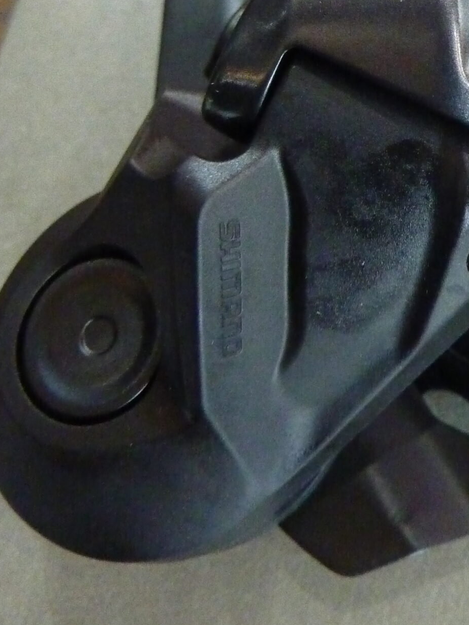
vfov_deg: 34.3
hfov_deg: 26.7
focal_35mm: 52
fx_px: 940
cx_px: 451
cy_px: 39
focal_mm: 4.1
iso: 800
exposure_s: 1/30
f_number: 3.3
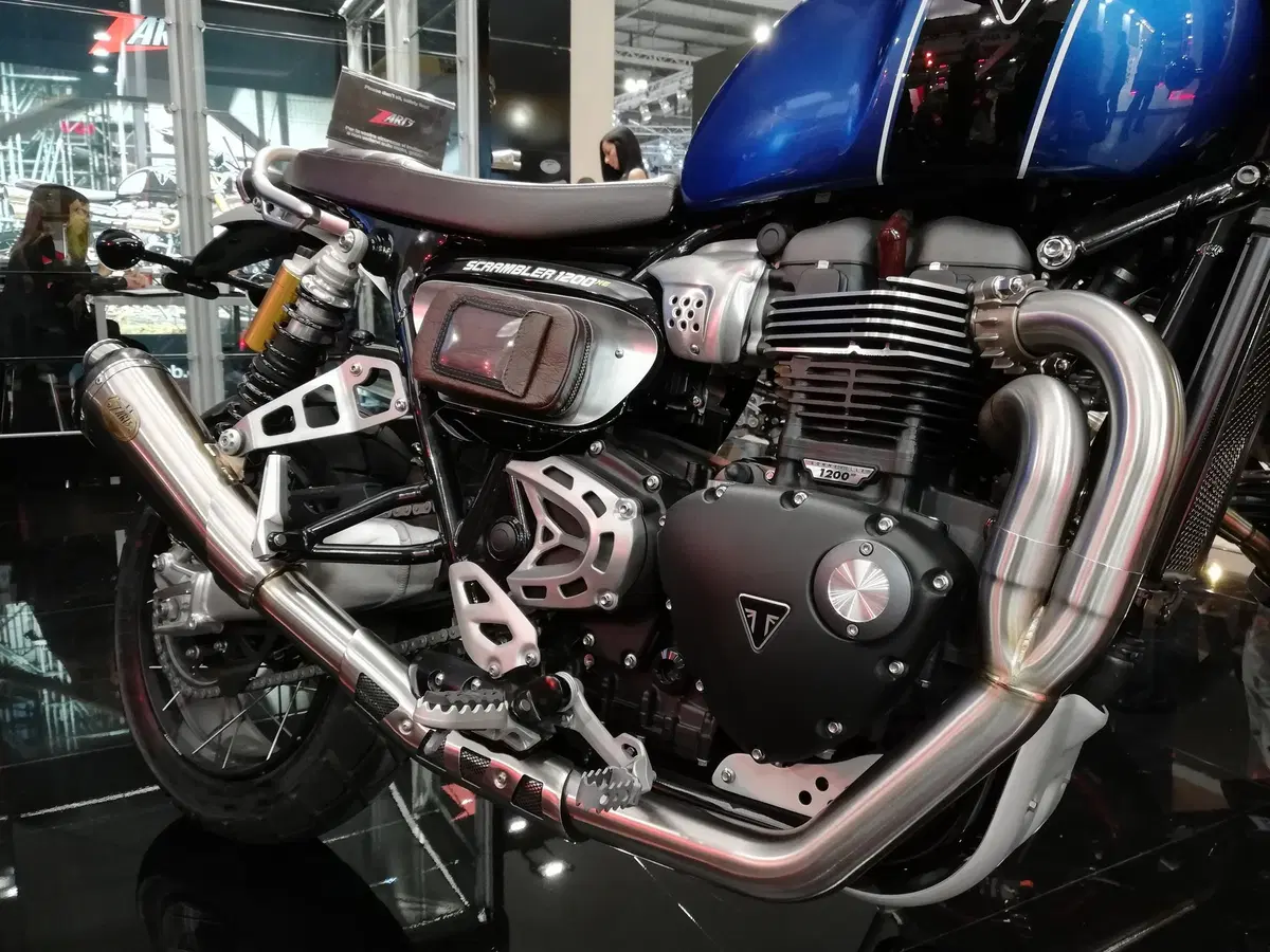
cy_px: 476
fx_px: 954
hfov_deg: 67.3
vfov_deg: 53.1
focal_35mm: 26
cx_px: 635
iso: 320
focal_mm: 3.81
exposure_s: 1/33.3
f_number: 2.2
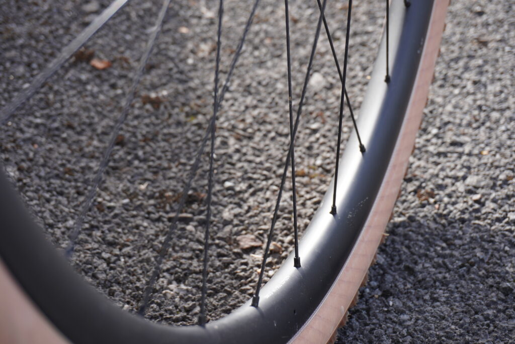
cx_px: 258
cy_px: 172
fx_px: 880
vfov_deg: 22.1
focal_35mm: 62
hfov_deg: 32.6
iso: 125
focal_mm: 41
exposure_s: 1/160
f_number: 5.6
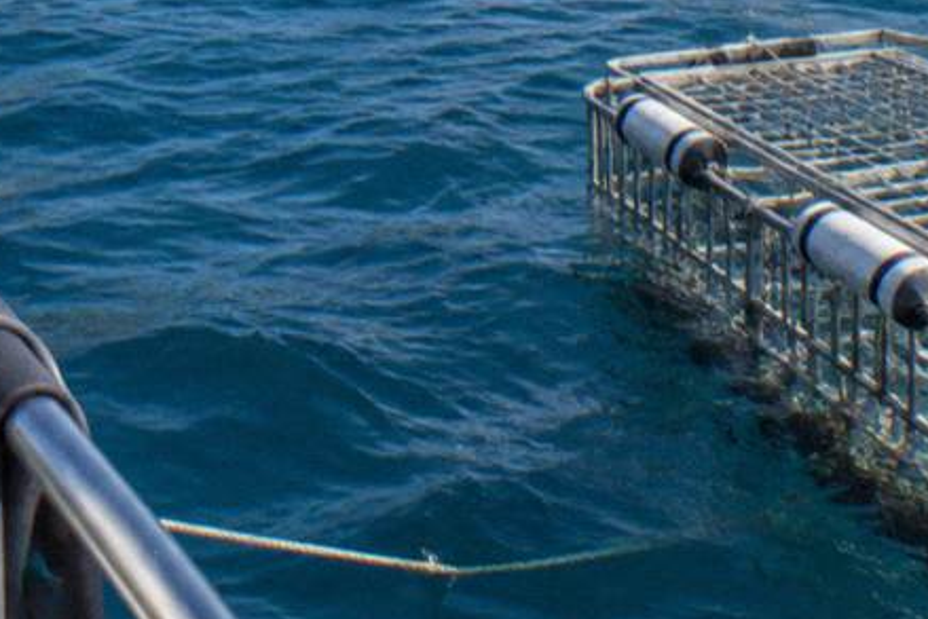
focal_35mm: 102
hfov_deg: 20.0
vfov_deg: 13.4
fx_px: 2630
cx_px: 476
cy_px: 119
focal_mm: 35
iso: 500
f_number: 10
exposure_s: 1/320
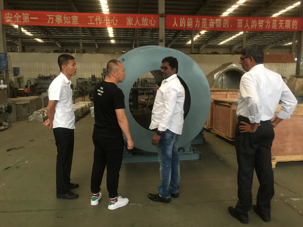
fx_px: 254
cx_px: 152
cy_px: 114
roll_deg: -1.7
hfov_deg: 61.7
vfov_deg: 48.2
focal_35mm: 29
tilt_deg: -7.1
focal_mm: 4.15
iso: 125
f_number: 2.2
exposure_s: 1/10
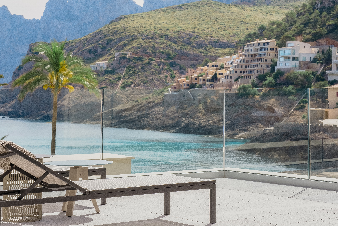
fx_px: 789
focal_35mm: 84
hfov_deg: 24.2
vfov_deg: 16.3
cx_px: 169
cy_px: 113
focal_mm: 56
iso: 250
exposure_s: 1/320
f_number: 11
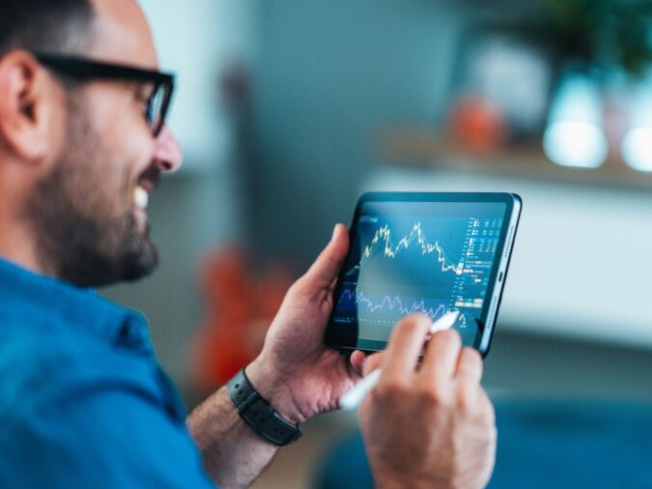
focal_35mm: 93
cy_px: 244
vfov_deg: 15.9
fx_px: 1751
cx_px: 294
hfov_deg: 21.1
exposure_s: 1/250
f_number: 1.4
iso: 1250
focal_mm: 85
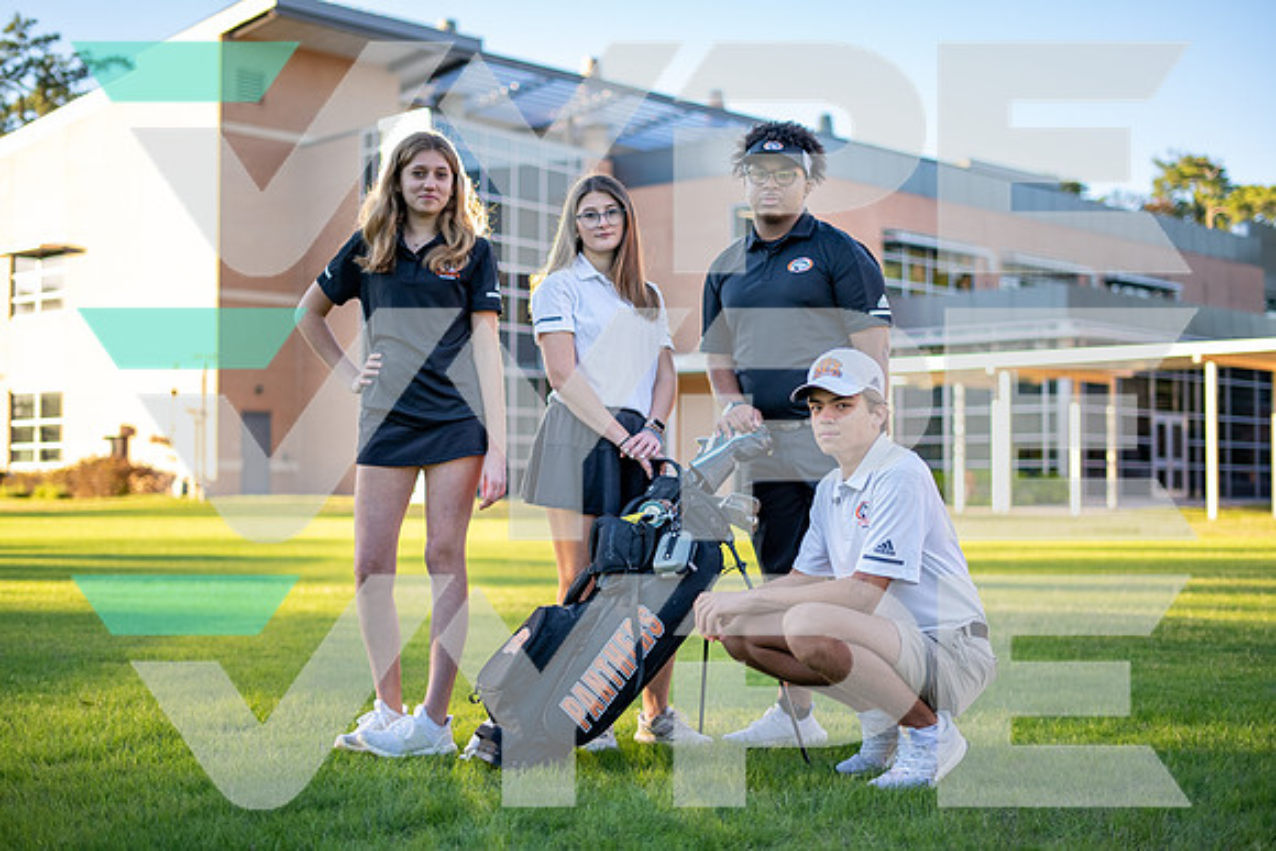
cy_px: 426
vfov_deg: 27.0
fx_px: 1773
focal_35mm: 50
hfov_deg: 39.6
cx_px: 638
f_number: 1.8
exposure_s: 1/1600
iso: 400
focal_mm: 50
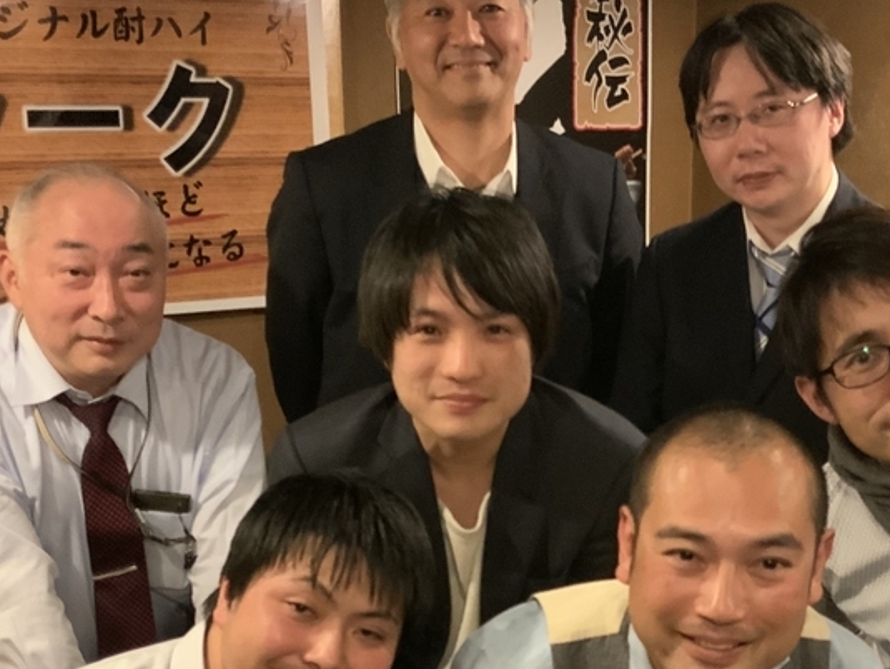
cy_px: 529
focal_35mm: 65
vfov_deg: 22.3
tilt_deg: -14.4
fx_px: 1672
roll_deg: +0.1
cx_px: 586
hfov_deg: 29.6
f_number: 1.8
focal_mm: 3
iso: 250
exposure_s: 1/25
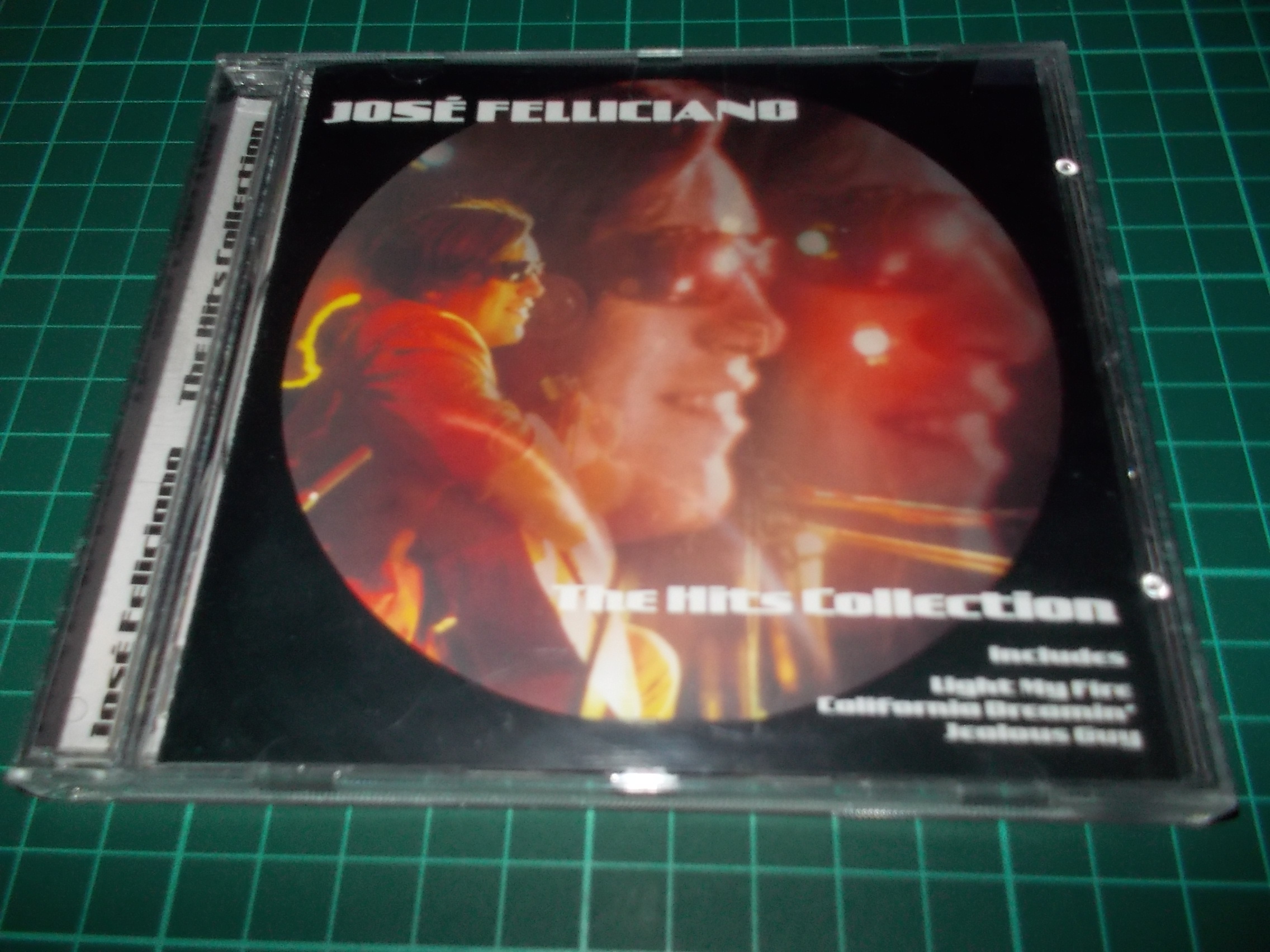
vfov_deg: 48.2
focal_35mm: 29
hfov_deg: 61.7
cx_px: 635
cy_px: 476
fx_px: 1064
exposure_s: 1/30
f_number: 3.3
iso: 200
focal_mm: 4.1
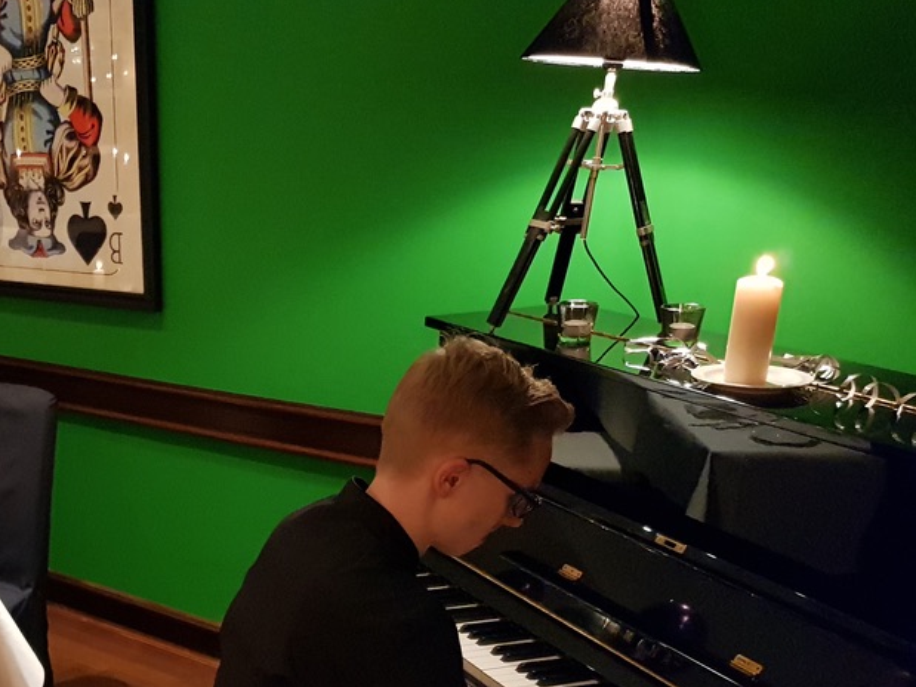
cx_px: 166
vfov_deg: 32.6
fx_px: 1138
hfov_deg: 41.7
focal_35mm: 43
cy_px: 551
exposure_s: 1/35
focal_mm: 4.2
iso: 1000
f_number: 1.7
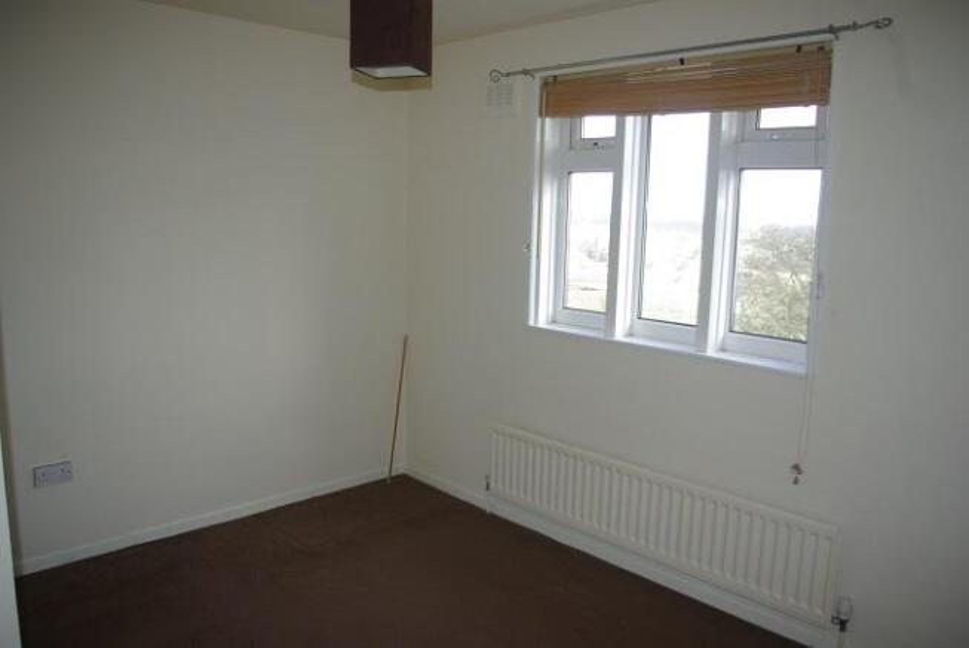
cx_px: 484
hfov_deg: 67.3
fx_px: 728
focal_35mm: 27
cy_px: 324
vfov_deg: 48.0
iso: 100
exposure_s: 1/30
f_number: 3.5
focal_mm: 18
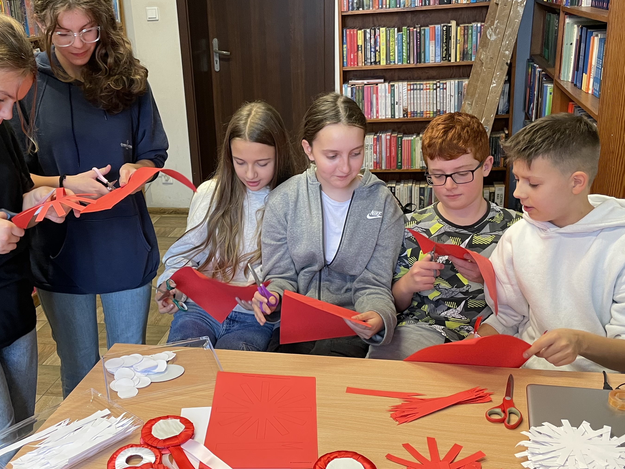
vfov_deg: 36.8
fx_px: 704
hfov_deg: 47.6
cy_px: 242
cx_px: 256
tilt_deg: -19.4
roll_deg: +3.5
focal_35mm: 39
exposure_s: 1/50
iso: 125
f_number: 1.6
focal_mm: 4.2
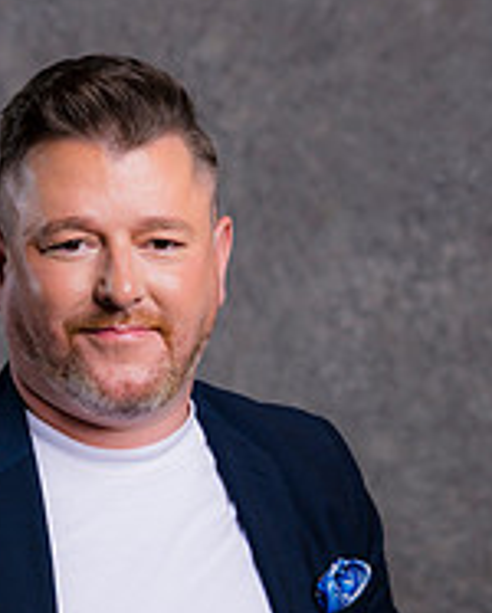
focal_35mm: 192
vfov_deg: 10.0
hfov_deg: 8.1
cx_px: 151
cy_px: 633
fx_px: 3489
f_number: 5
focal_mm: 85
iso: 100
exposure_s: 1/200
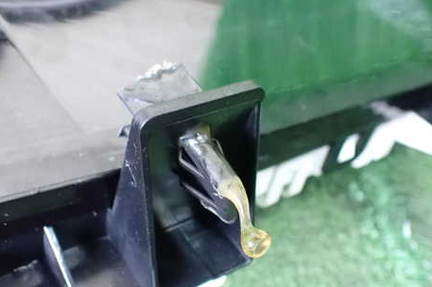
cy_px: 169
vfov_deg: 32.5
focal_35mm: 41
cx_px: 204
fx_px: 492
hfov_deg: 47.4
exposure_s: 1/25
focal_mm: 5.4
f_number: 2.3
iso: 1600
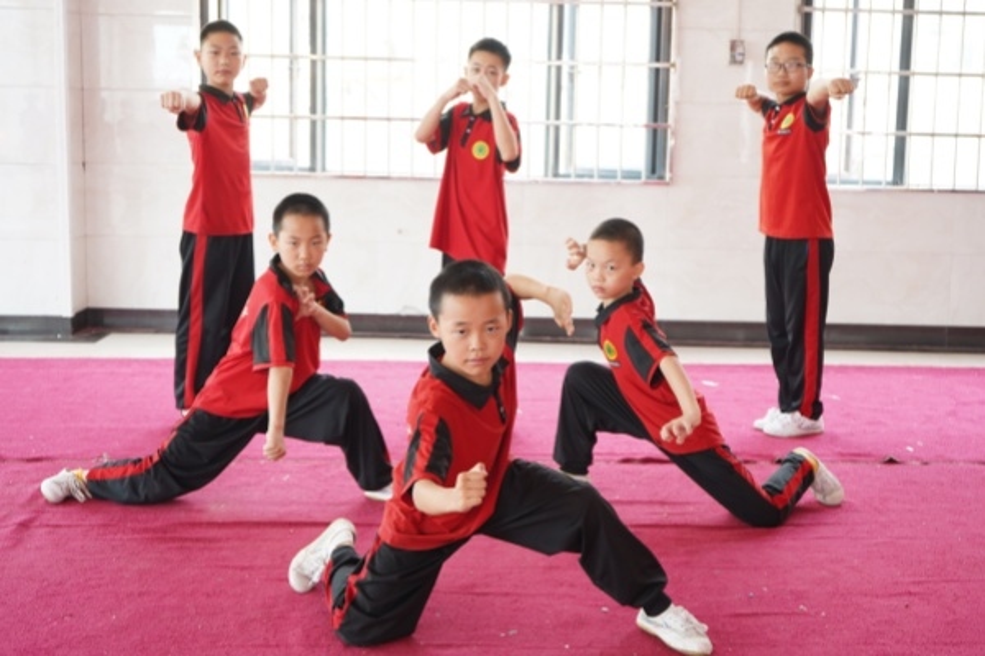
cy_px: 328
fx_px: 1122
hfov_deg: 47.4
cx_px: 492
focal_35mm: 41
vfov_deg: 32.6
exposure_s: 1/50
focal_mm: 41
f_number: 4.5
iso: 320
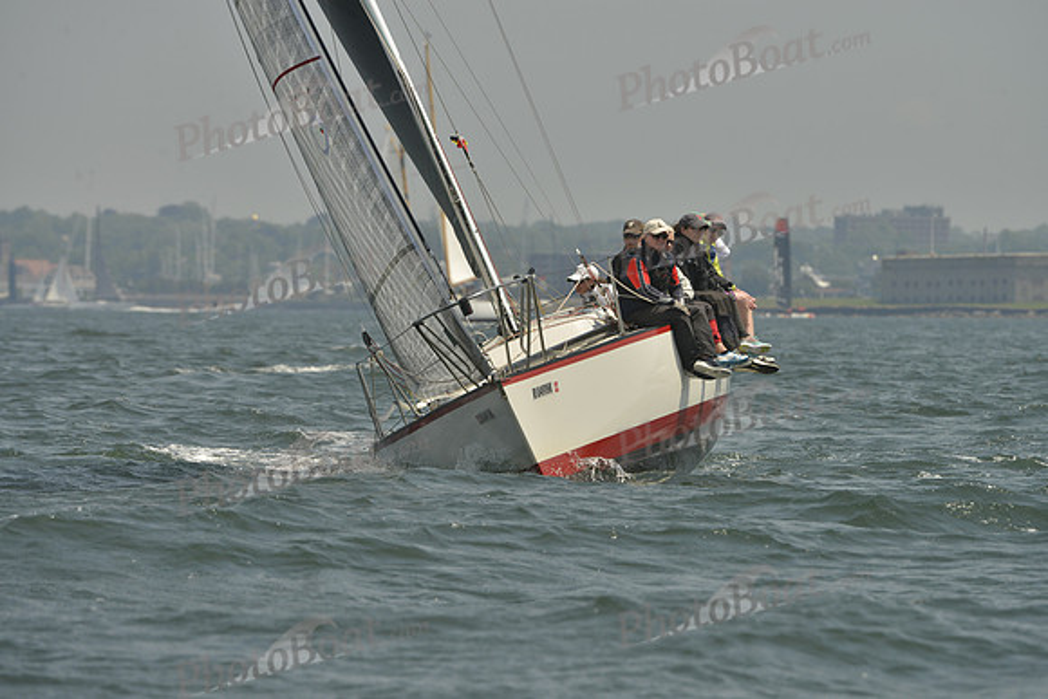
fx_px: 11647
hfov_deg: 5.2
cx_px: 524
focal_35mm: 400
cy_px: 350
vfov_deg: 3.4
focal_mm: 400
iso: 280
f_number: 10
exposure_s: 1/1000
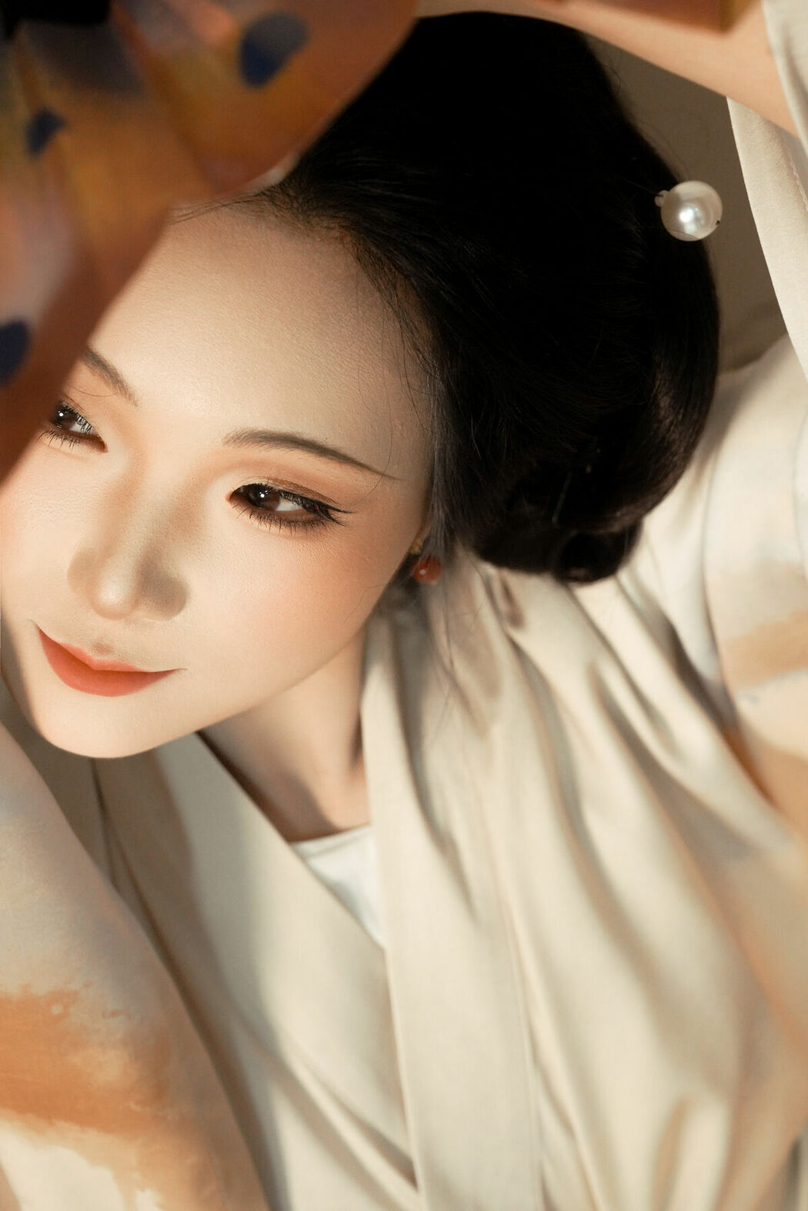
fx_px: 2289
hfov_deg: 20.0
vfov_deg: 29.7
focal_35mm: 68
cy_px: 606
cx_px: 404
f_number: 6.3
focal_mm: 68
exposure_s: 1/100
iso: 2500
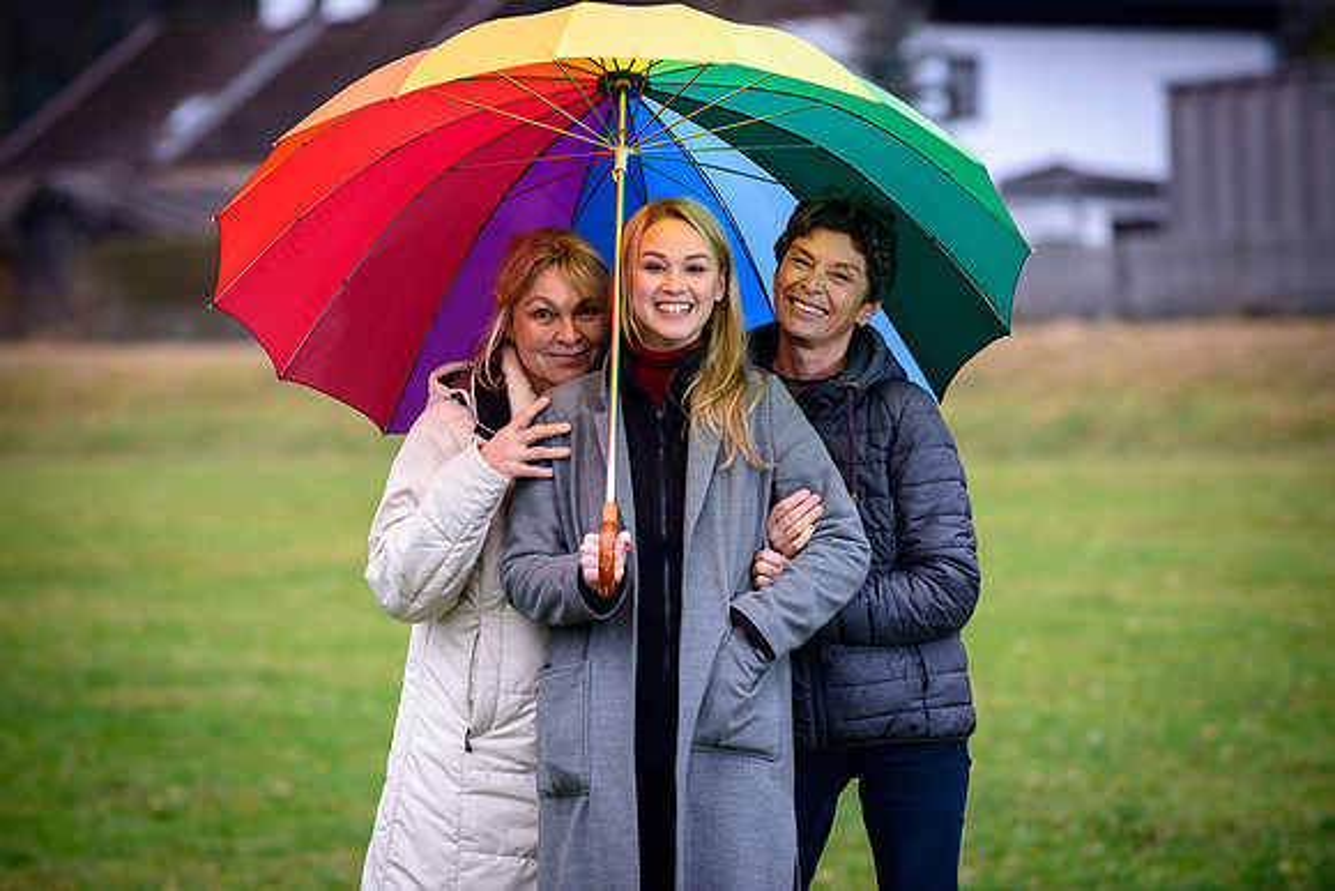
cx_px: 668
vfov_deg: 6.9
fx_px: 7418
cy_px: 446
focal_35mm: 200
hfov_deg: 10.3
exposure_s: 1/250
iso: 800
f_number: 5
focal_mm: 200
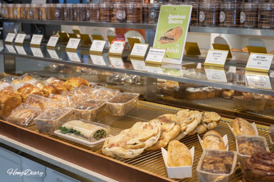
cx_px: 137
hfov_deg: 33.4
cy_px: 91
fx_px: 457
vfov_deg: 22.6
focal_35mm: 60
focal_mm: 60
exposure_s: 1/160
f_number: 5.6
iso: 400
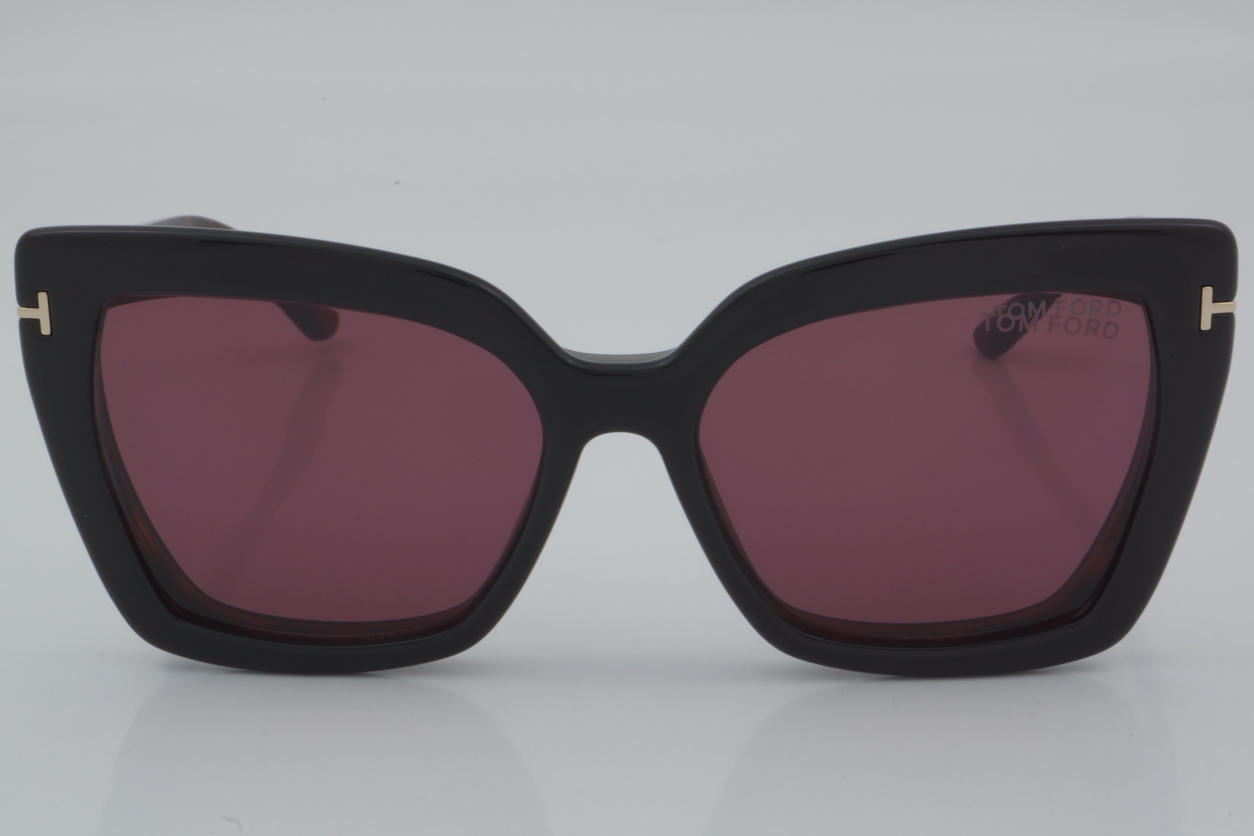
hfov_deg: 24.6
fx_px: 2874
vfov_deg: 16.6
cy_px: 418
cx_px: 627
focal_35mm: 82
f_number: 32
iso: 100
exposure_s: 1/4
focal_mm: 55
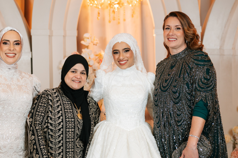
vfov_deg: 13.3
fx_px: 681
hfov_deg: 19.8
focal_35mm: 103
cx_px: 91
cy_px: 93
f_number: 2.8
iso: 320
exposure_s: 1/200
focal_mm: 80
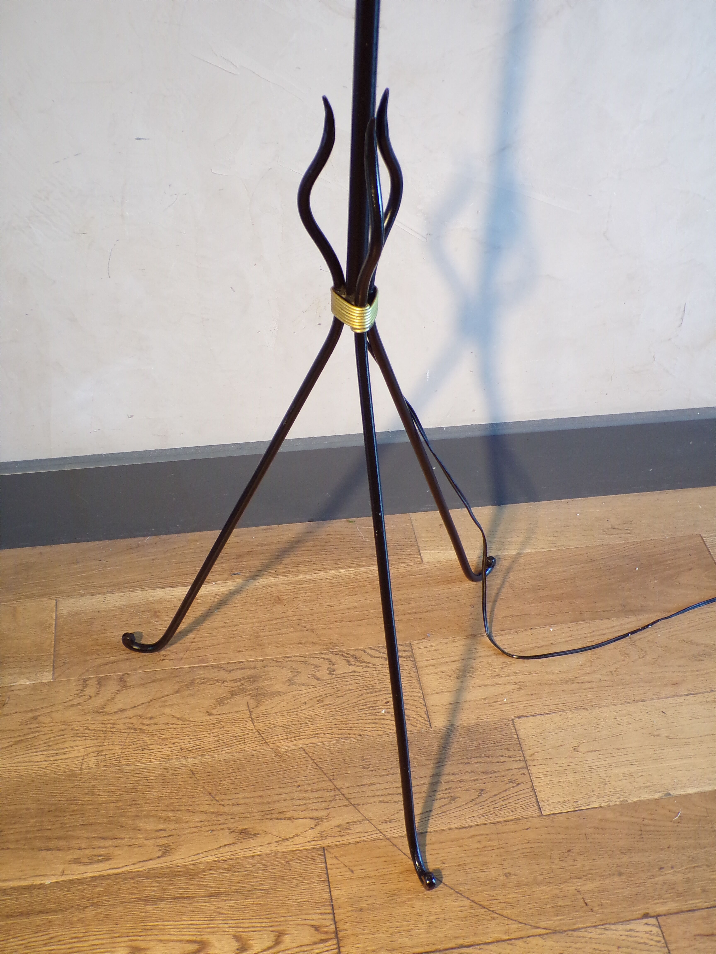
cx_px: 358
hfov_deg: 38.7
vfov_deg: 50.1
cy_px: 477
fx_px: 1020
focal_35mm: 37
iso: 200
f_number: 3.3
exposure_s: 1/25
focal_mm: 6.6
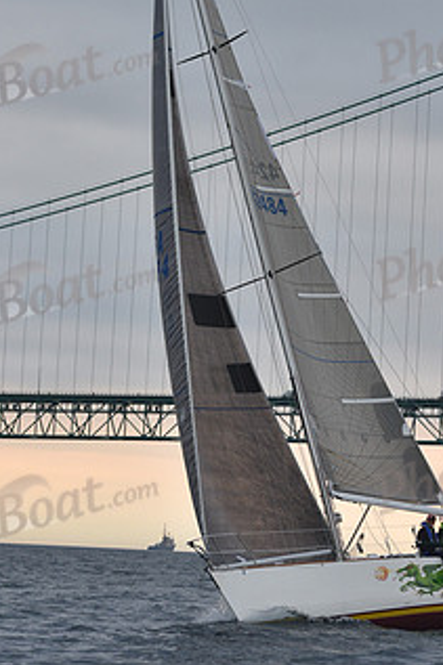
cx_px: 268
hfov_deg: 7.5
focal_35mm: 183
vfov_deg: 11.2
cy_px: 168
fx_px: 3381
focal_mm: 100
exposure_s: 1/640
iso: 500
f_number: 4.5
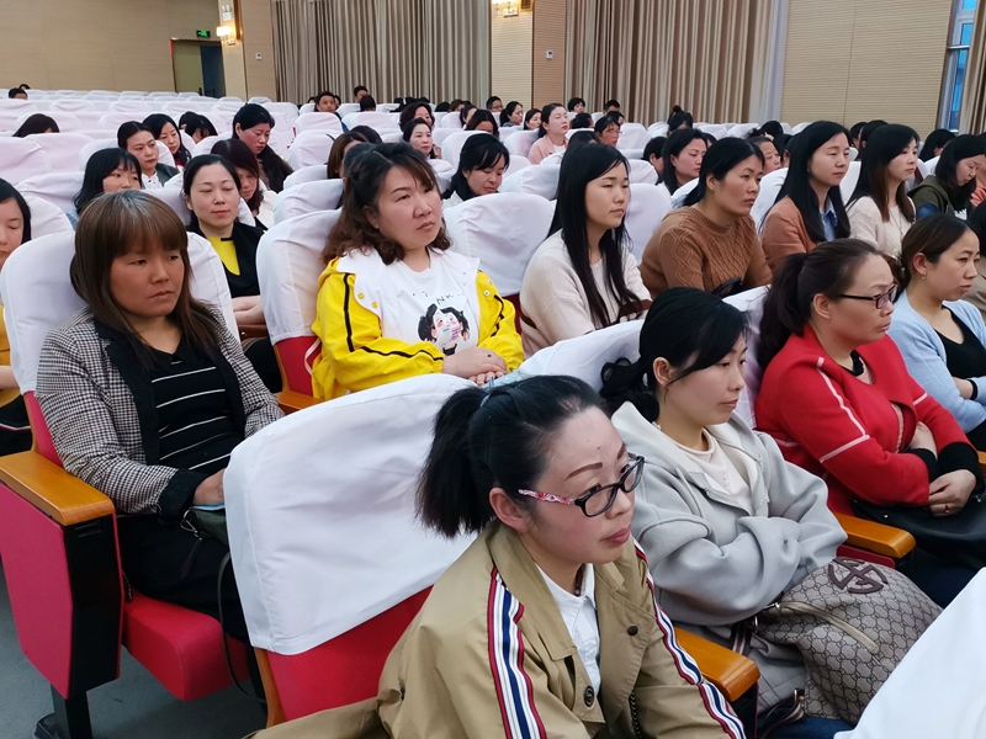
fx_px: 883
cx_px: 493
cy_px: 370
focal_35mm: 31
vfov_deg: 45.4
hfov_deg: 58.4
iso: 320
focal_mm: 4.75
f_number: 1.8
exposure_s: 1/100
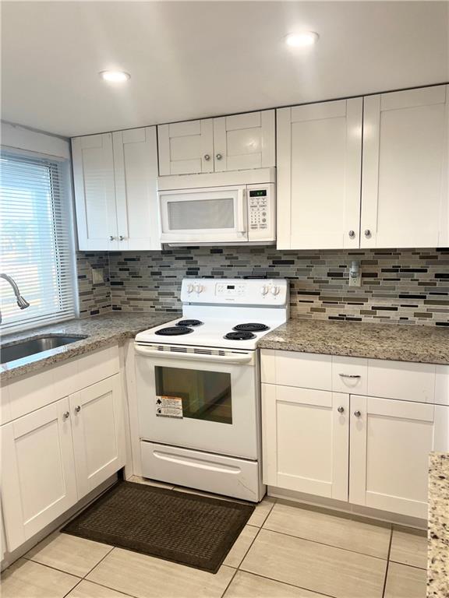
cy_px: 299
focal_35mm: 26
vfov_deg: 67.3
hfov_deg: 53.1
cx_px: 224
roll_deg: +1.0
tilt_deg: -6.7
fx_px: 450
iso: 80
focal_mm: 5.7
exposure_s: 1/60
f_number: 1.5
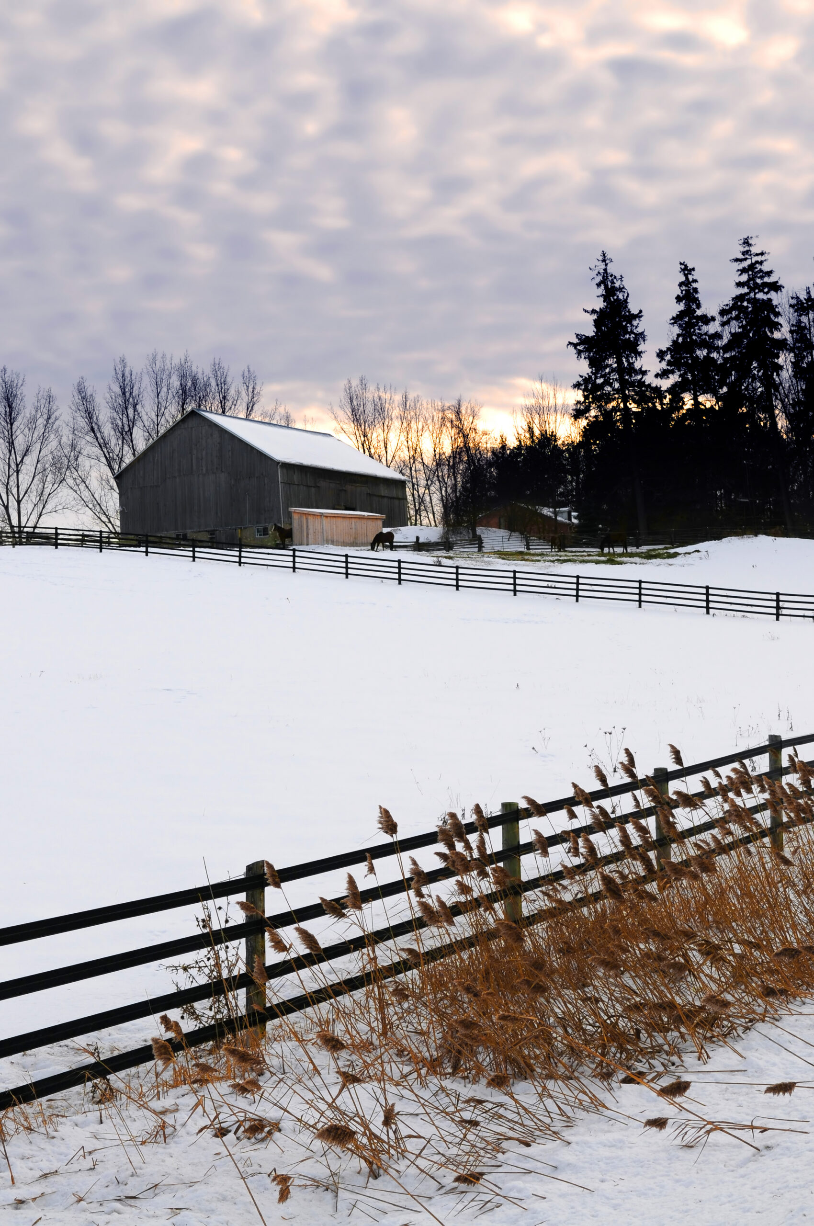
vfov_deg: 35.1
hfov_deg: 23.7
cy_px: 613
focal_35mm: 57
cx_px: 407
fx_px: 1938
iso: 200
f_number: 7.1
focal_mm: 38
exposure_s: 1/125
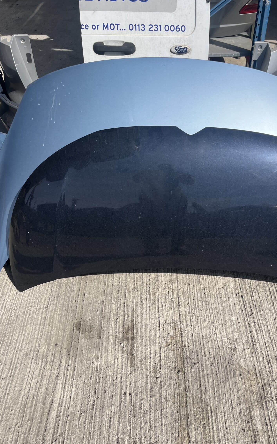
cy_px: 242
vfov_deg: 61.1
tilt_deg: -44.0
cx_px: 182
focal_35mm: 31
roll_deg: -1.3
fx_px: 375
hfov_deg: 40.2
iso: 50
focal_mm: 5.1
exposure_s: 1/4651
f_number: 1.6
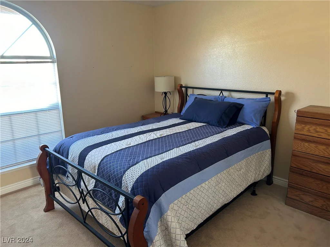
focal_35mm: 26
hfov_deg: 67.3
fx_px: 248
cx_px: 165
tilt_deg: -14.5
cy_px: 124
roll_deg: +0.5
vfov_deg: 53.1
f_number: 1.5
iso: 160
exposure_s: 1/60
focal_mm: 5.7
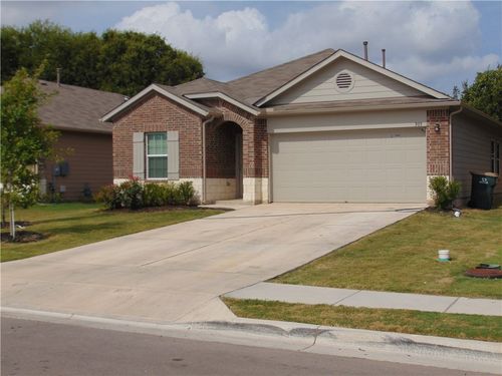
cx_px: 251
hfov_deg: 38.2
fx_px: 725
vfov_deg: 29.1
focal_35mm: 50
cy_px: 188
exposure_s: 1/500
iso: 80
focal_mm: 9
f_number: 9
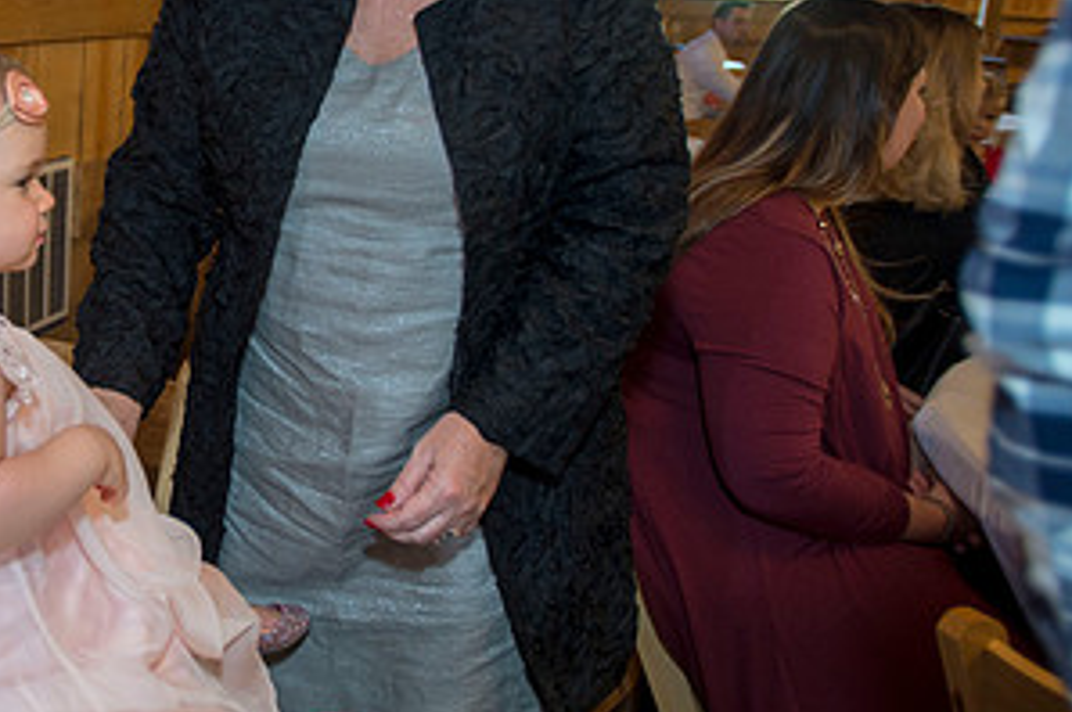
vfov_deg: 35.3
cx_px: 144
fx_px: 1101
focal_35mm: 37
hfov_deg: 47.6
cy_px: 201
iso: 1600
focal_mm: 19
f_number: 2.8
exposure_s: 1/125
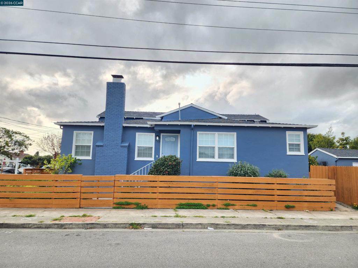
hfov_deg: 73.9
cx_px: 179
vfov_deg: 58.9
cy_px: 134
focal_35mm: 23
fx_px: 238
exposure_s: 1/270
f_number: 1.8
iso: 12
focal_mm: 6.4
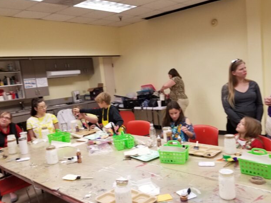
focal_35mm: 32
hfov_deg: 56.7
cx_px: 149
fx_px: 251
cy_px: 108
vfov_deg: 44.1
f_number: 1.7
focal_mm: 4.25
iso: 200
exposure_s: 1/60
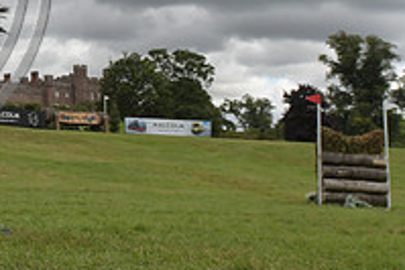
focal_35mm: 96
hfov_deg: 19.0
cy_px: -58
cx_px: -181
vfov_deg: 13.8
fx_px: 1081
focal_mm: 22
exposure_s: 1/4000
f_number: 5.6
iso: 720
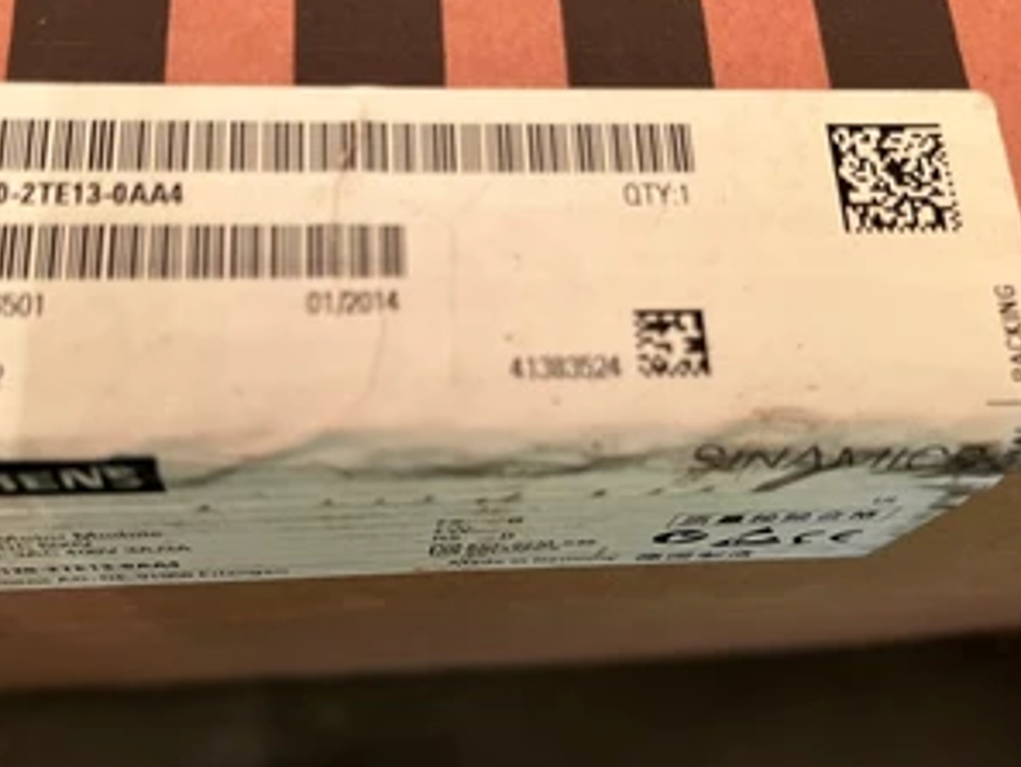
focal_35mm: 35
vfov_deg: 40.5
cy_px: 303
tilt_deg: -66.9
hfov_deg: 52.5
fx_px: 1033
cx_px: 454
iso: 125
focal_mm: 5.1
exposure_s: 1/71
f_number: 1.6
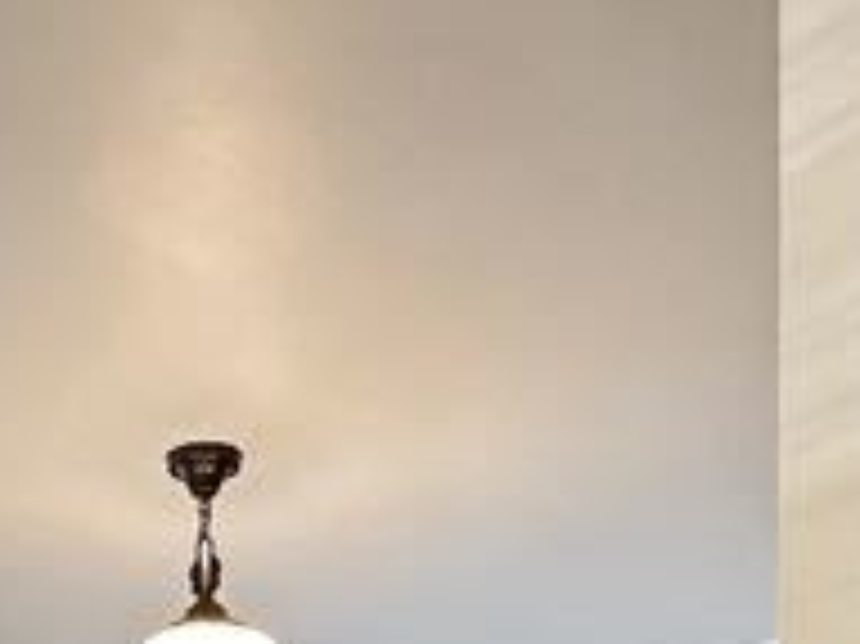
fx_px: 1862
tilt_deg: -0.1
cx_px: 54
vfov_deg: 15.6
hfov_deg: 25.1
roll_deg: -0.1
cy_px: 1288
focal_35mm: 75
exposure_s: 1/60
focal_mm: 2.22
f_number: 2.2
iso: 250
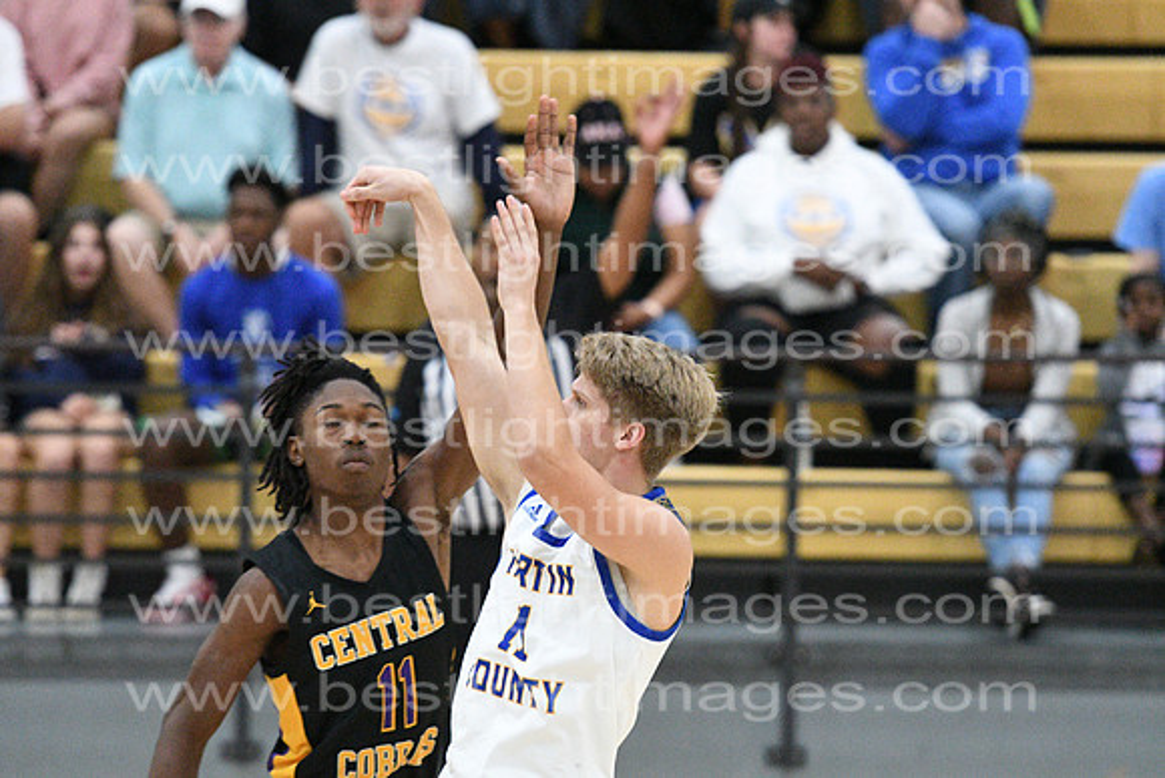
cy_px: 389
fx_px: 8739
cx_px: 582
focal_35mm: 270
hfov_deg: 7.6
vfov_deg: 5.1
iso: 12800
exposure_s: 1/800
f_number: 4
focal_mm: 180
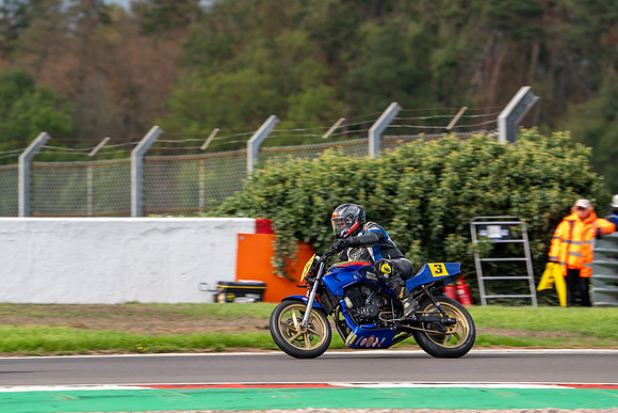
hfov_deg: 5.7
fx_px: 6179
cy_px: 185
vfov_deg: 3.8
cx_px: 291
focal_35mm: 360
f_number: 5.6
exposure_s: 1/500
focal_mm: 326
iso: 125
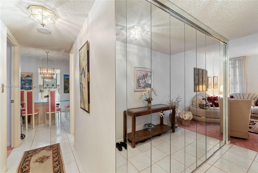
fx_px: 115
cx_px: 129
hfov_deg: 96.7
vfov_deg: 73.8
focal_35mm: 16
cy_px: 86
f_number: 11
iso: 1250
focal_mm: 16
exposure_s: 1/2.5
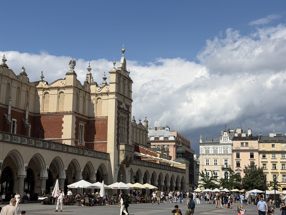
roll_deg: -0.9
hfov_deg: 31.7
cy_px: 100
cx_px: 137
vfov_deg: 24.0
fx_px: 504
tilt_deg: +10.4
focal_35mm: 61
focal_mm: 6.76
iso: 64
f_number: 1.78
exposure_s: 1/11364
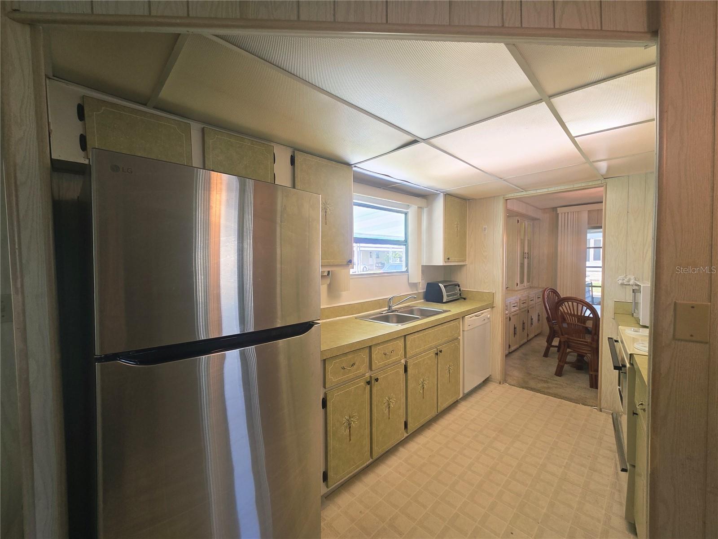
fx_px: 270
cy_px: 270
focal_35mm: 13
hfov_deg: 106.2
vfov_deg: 89.9
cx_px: 359
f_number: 2.2
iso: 100
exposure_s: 1/60
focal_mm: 2.2
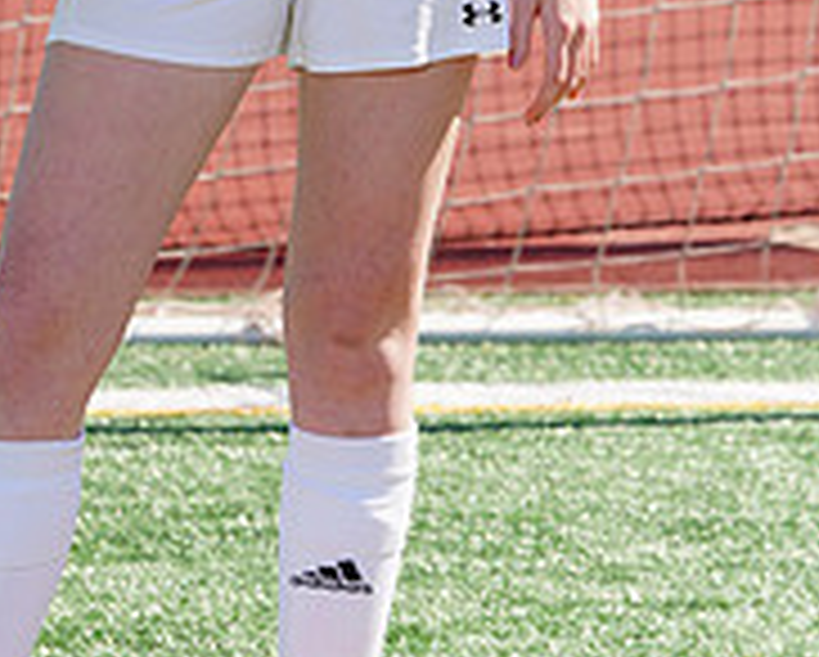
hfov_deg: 3.1
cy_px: -166
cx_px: 234
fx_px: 15142
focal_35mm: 624
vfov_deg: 2.5
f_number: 11
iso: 200
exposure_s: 1/250
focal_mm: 209
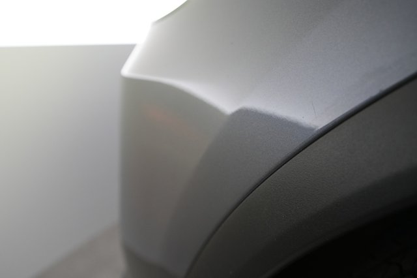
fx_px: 324
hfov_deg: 65.5
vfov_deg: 46.4
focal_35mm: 28
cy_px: 139
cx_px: 208
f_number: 4.5
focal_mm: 28
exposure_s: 1/100
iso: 2500
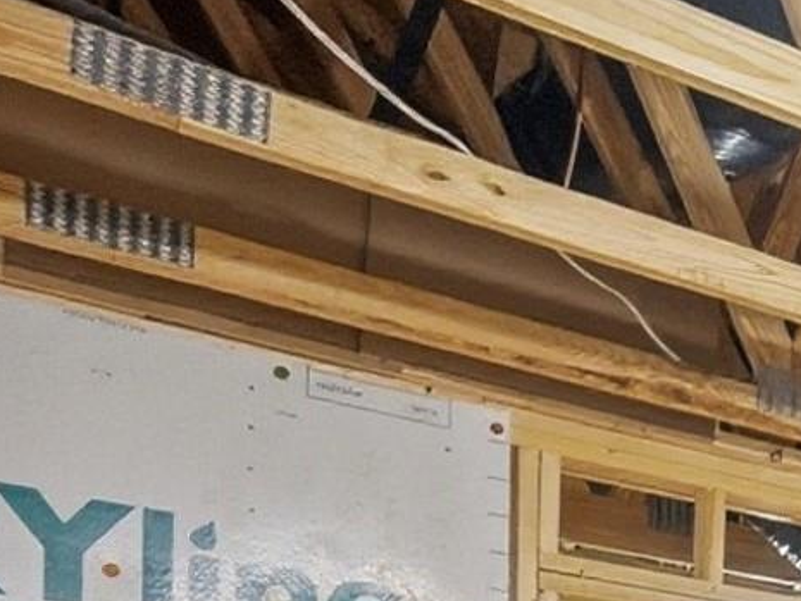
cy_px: 1019
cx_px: 1521
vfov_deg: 19.1
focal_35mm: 62
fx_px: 1435
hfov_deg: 20.0
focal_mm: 10
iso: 100
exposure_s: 1/30
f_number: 4.5
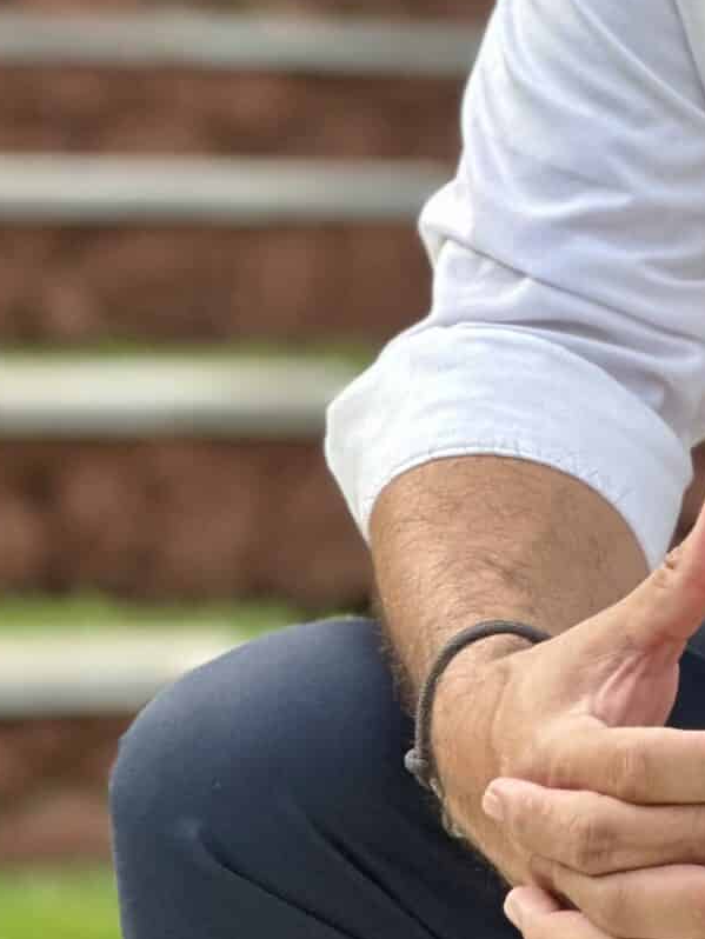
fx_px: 6704
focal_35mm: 247
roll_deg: -1.0
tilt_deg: +3.1
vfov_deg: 8.0
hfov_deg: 6.0
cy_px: -33
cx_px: 1040
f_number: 2.8
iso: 50
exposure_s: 1/121
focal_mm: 9
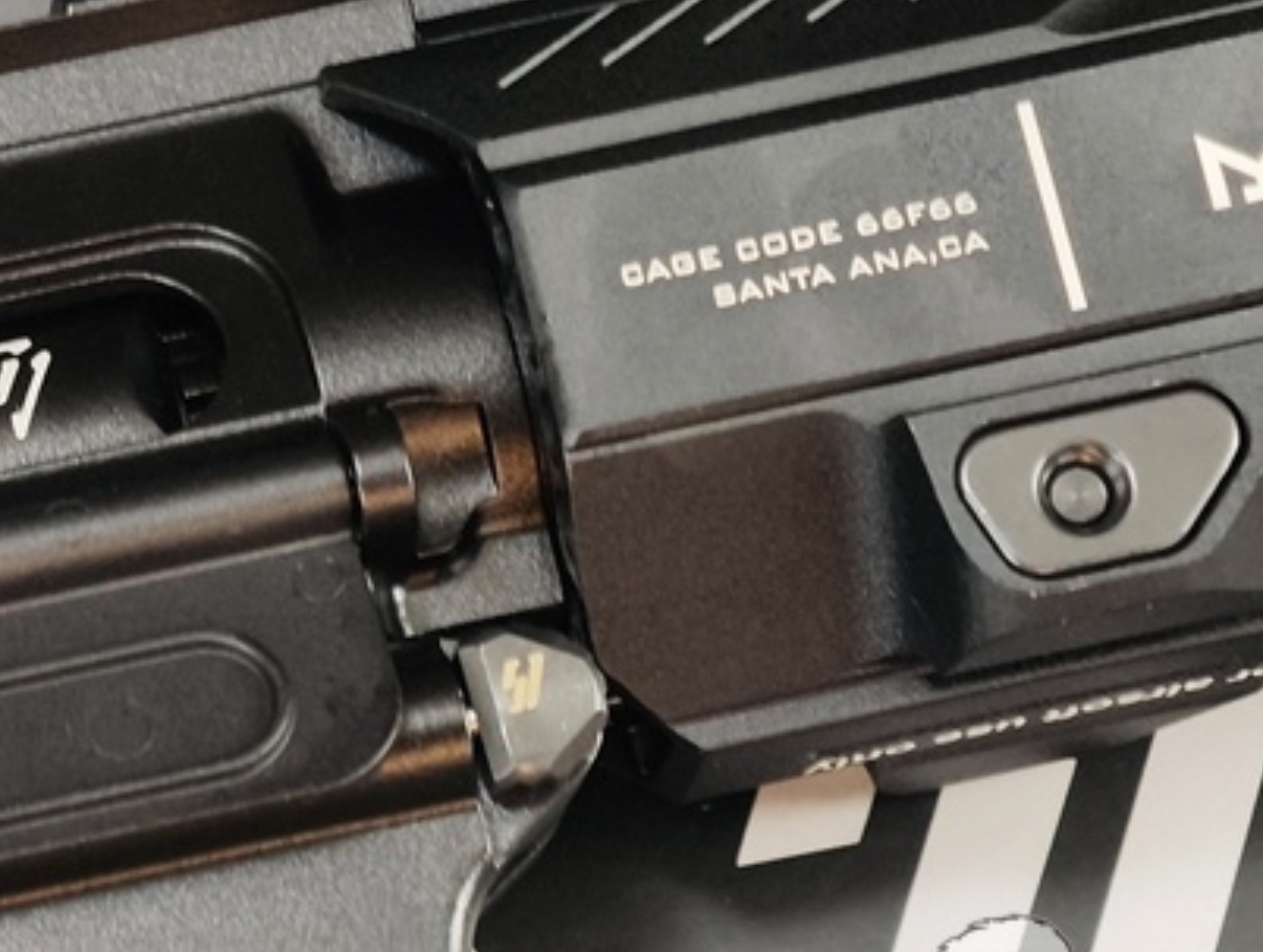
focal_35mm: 254
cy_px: 575
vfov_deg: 5.9
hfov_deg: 7.7
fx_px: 9284
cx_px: -119
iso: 779
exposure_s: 1/12
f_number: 2.67
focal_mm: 22.48
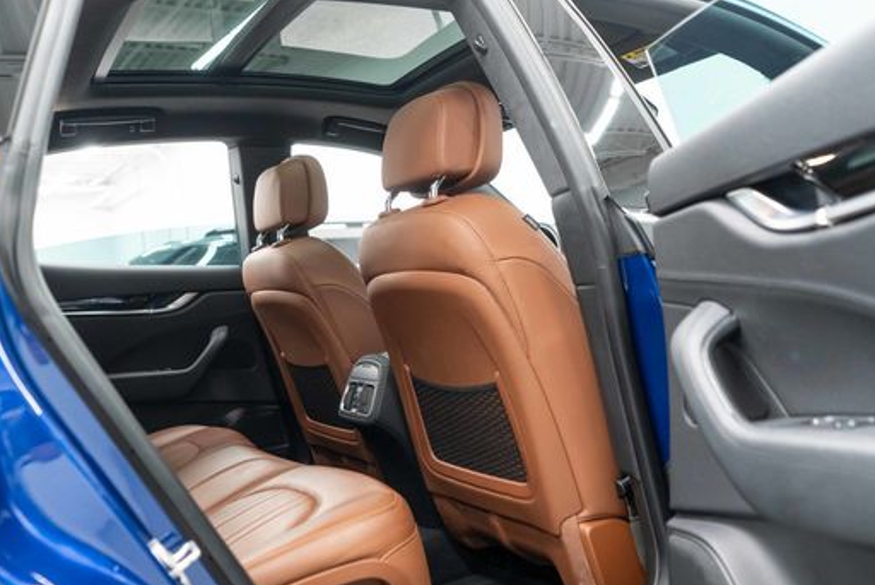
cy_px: 305
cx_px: 390
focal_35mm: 35
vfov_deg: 37.9
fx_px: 851
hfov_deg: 54.3
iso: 2000
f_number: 3.2
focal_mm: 28
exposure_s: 1/60
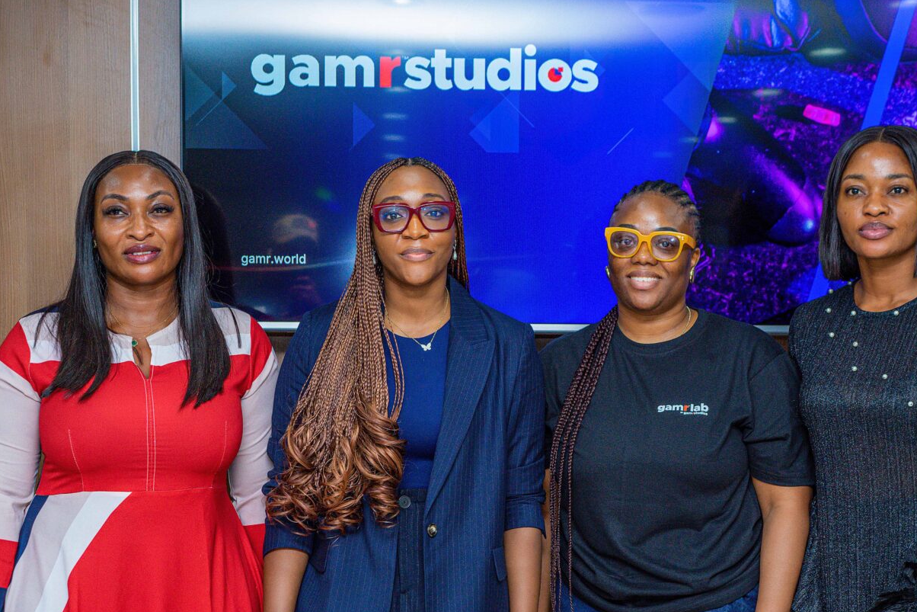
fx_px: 1885
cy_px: 409
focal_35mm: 74
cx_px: 517
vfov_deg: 18.4
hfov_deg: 27.3
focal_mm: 55
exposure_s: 1/125
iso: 1250
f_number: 4.5
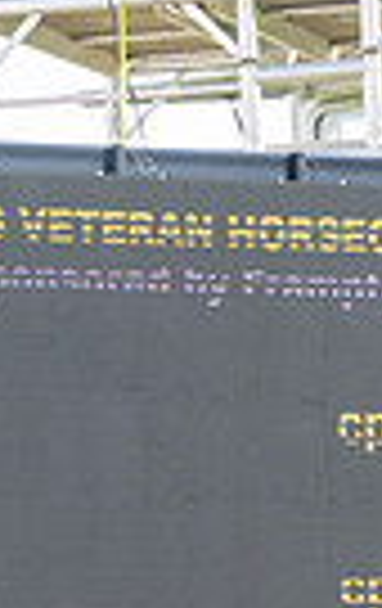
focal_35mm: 699
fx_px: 11582
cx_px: 130
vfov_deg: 3.0
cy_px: 624
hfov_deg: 1.9
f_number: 4
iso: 500
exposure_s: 1/2000
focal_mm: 160
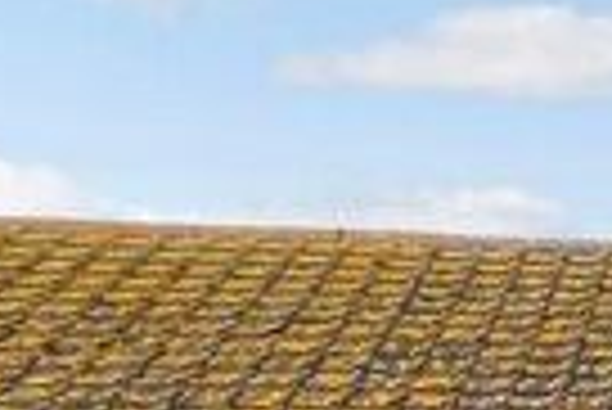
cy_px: 746
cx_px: 1508
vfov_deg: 15.3
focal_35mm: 77
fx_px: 1310
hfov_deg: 14.7
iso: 400
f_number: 4
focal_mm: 10
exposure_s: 1/5000
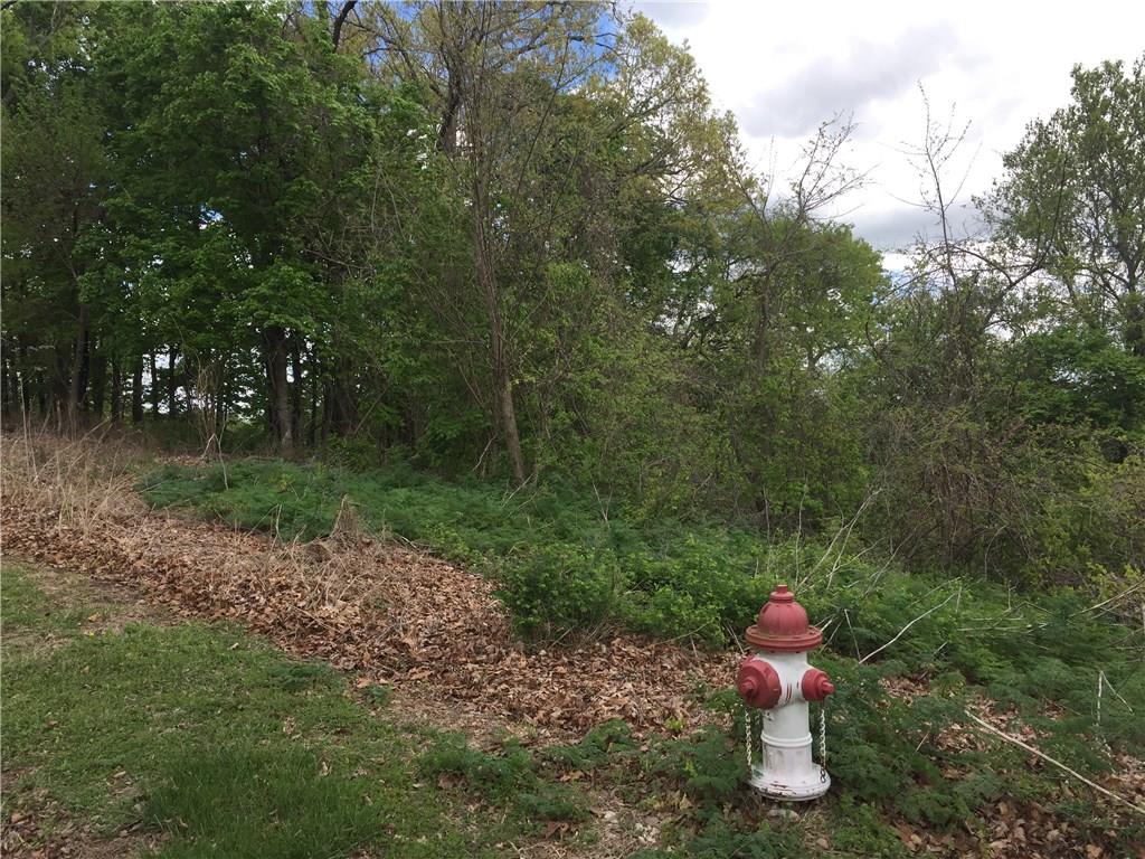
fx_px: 959
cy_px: 430
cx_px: 572
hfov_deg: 61.7
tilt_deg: -3.1
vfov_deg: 48.2
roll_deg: +0.6
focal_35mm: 29
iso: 32
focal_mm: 4.15
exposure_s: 1/775
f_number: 2.2
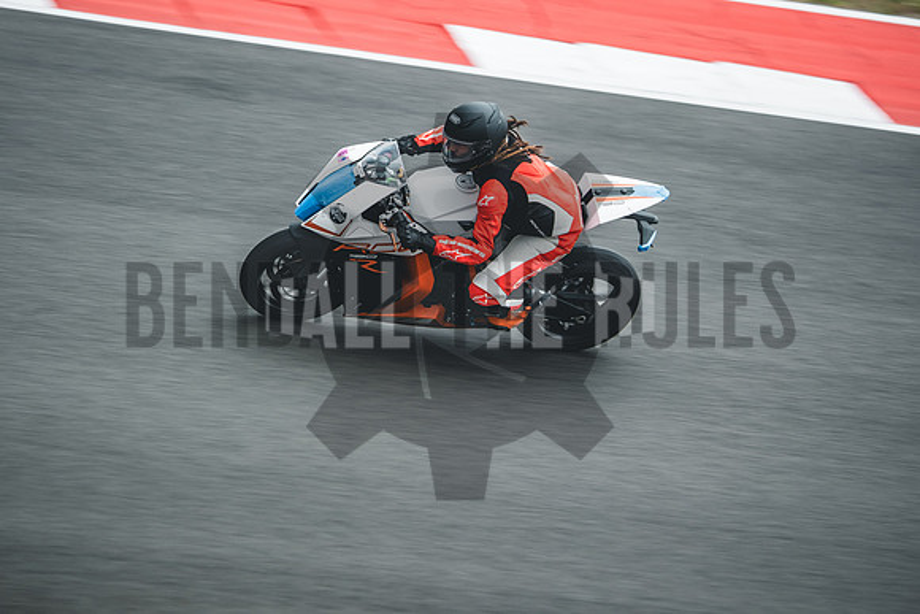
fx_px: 9251
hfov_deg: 5.7
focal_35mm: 362
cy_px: 244
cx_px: 460
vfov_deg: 3.8
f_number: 2
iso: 400
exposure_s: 1/400
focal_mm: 200
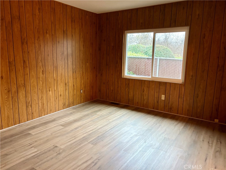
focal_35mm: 26
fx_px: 170
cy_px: 85
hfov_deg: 67.3
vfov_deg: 53.1
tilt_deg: -9.7
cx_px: 113
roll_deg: +0.4
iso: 500
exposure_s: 1/40
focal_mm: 5.96
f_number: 1.6
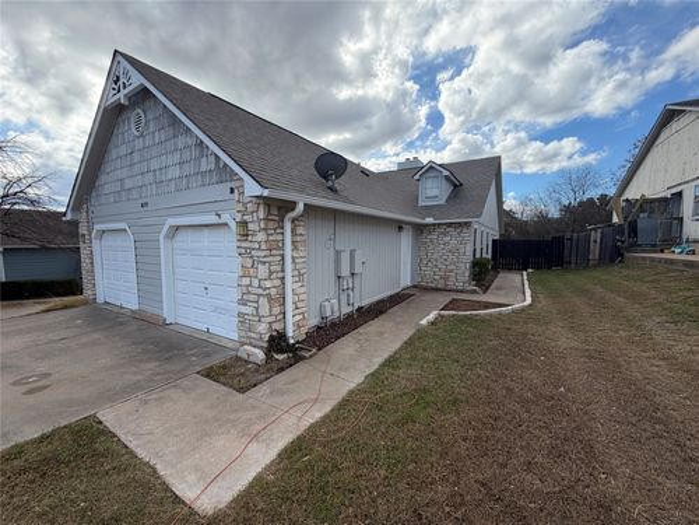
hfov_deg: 102.1
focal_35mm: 14
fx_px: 283
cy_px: 262
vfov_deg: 85.7
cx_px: 350
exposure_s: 1/799
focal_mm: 2.22
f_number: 2.2
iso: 25
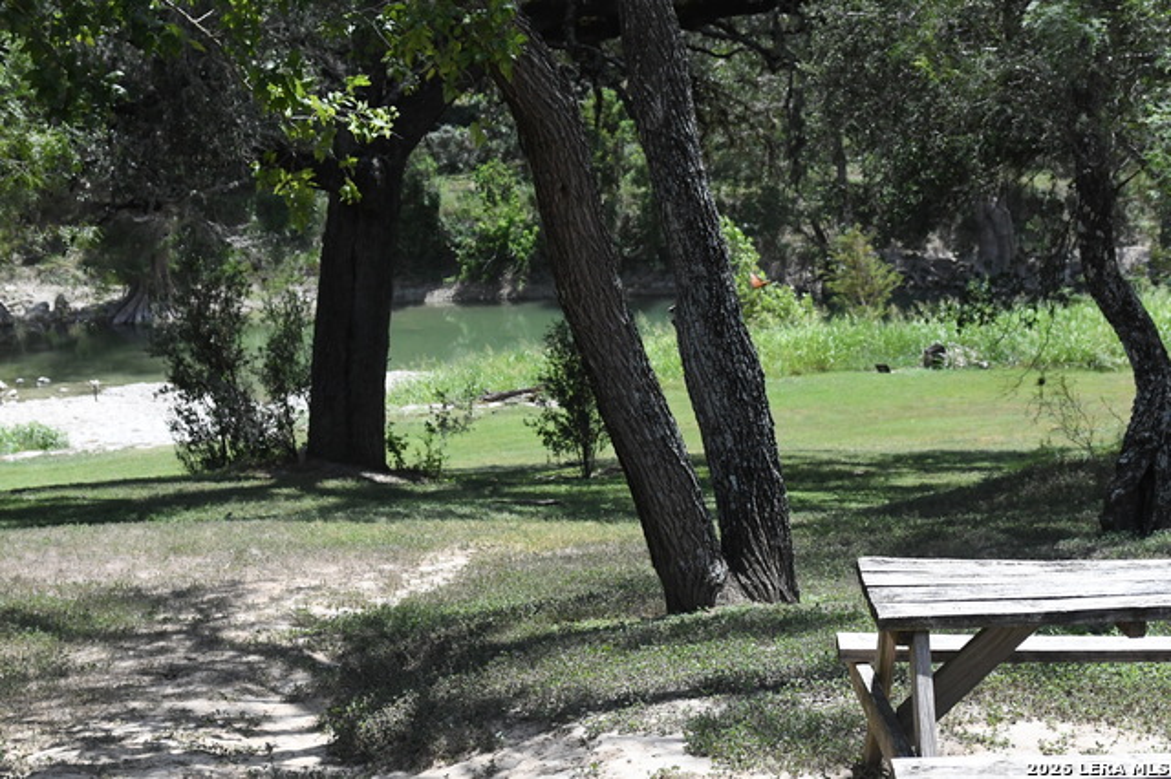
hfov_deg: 28.1
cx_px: 586
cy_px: 390
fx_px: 2341
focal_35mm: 72
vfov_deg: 18.9
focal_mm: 48
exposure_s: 1/8000
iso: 3600
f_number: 8
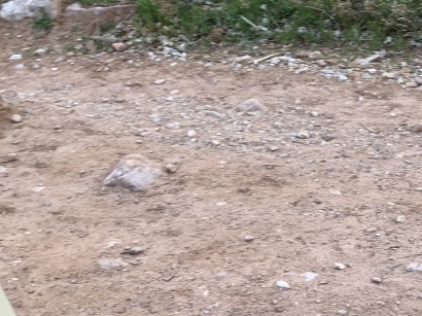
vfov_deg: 22.2
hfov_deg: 27.4
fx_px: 792
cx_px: 462
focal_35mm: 65
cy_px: 270
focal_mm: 4.25
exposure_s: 1/237
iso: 25
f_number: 1.8
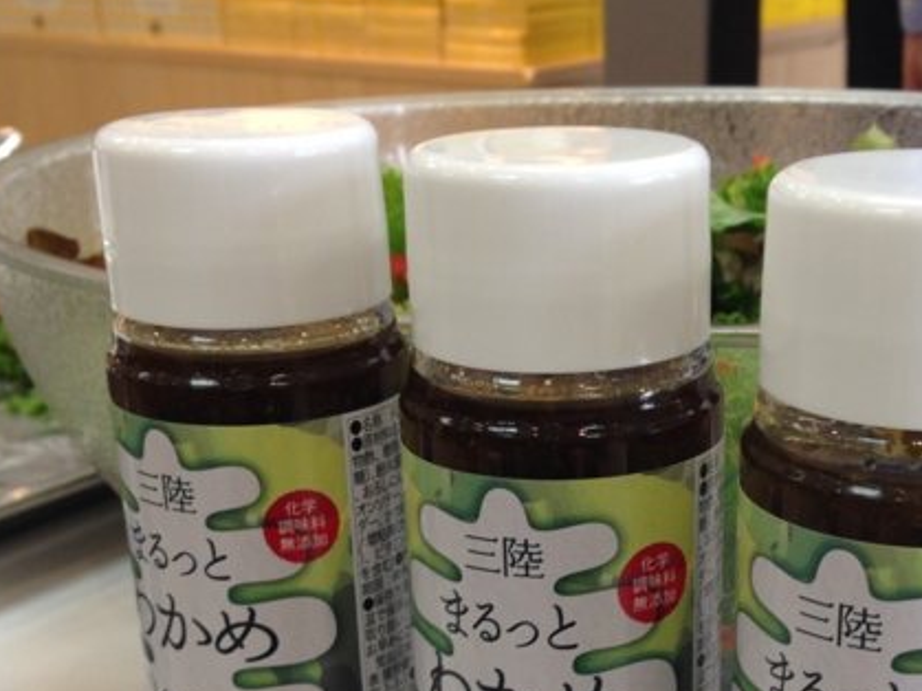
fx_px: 1678
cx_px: 612
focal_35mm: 63
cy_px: 605
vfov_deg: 22.8
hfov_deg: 30.5
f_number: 2.4
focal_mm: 4.12
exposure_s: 1/24
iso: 50
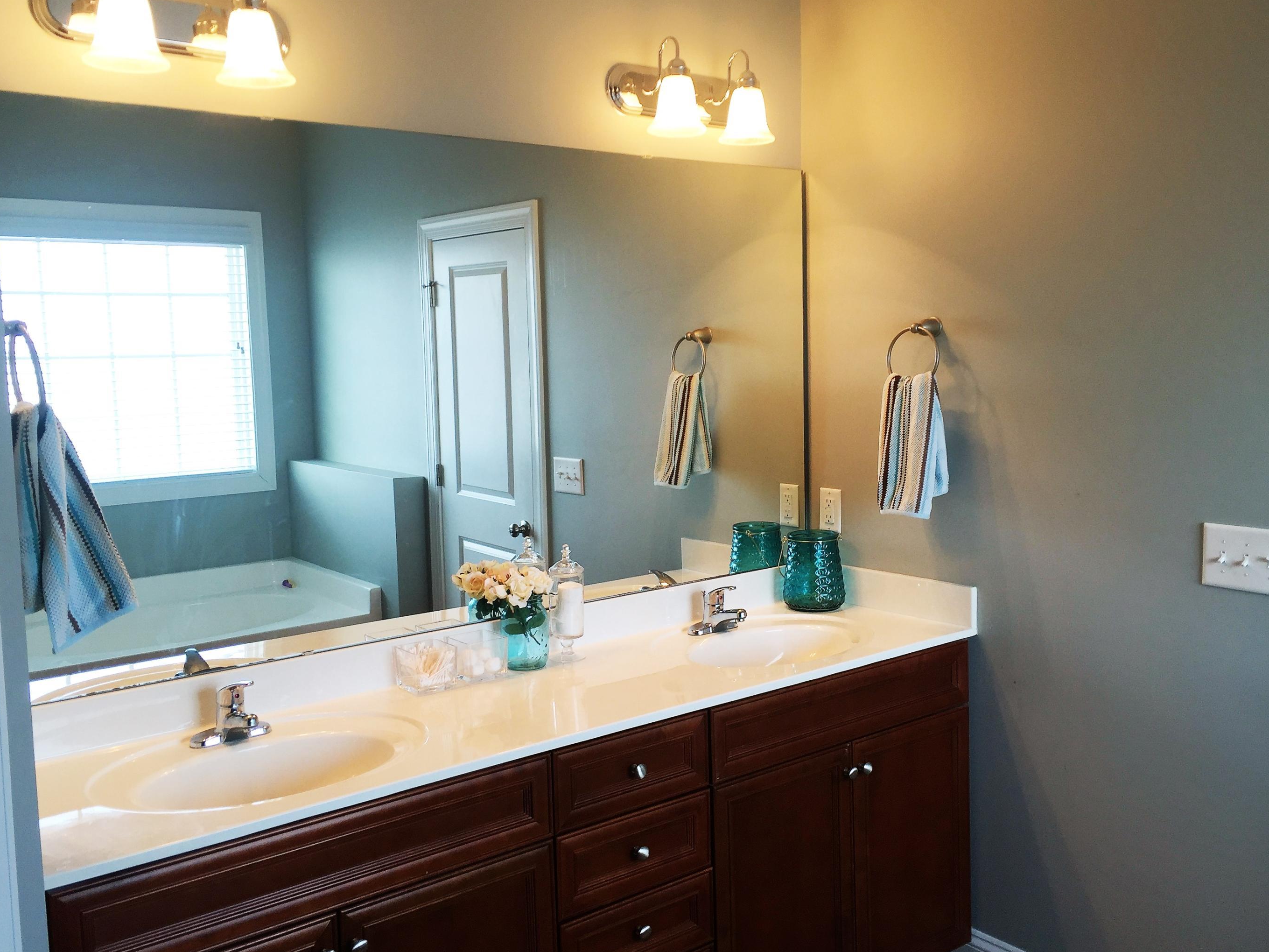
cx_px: 635
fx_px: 1173
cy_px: 478
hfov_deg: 56.8
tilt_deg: -6.9
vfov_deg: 44.2
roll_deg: +1.2
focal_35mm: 32
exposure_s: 1/40
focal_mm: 4.15
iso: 32
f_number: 2.2
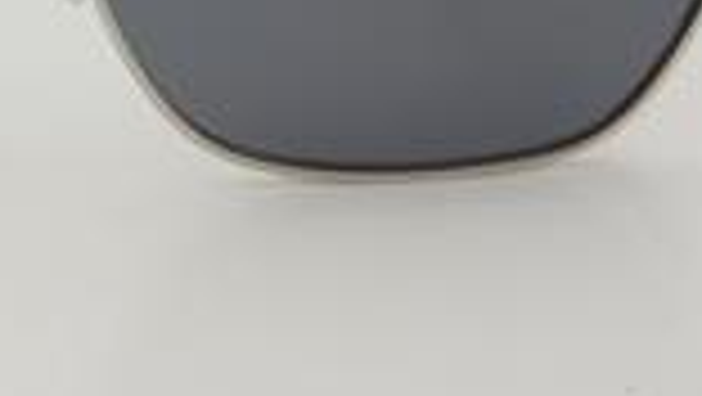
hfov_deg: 9.6
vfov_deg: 5.5
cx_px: -58
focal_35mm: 221
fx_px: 4123
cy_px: -130
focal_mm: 55
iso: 100
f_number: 32
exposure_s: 1/3
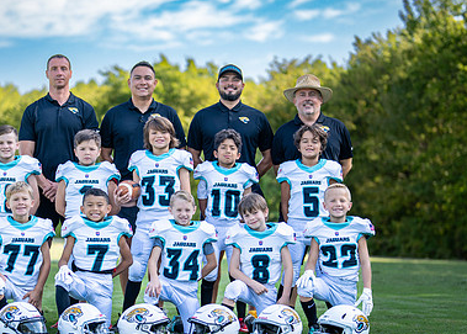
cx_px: 189
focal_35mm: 89
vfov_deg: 16.1
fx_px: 1181
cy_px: 217
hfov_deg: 22.3
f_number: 1.2
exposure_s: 1/2000
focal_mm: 50
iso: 100
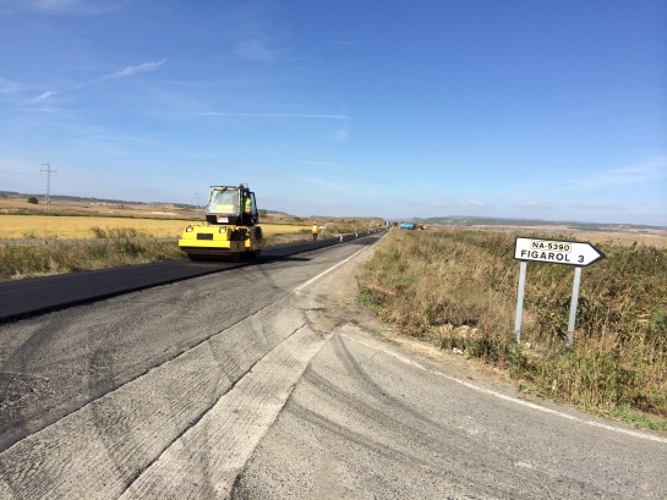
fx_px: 578
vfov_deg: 46.8
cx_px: 334
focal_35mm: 30
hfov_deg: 60.0
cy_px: 250
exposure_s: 1/2740
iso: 40
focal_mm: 4.12
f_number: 2.2
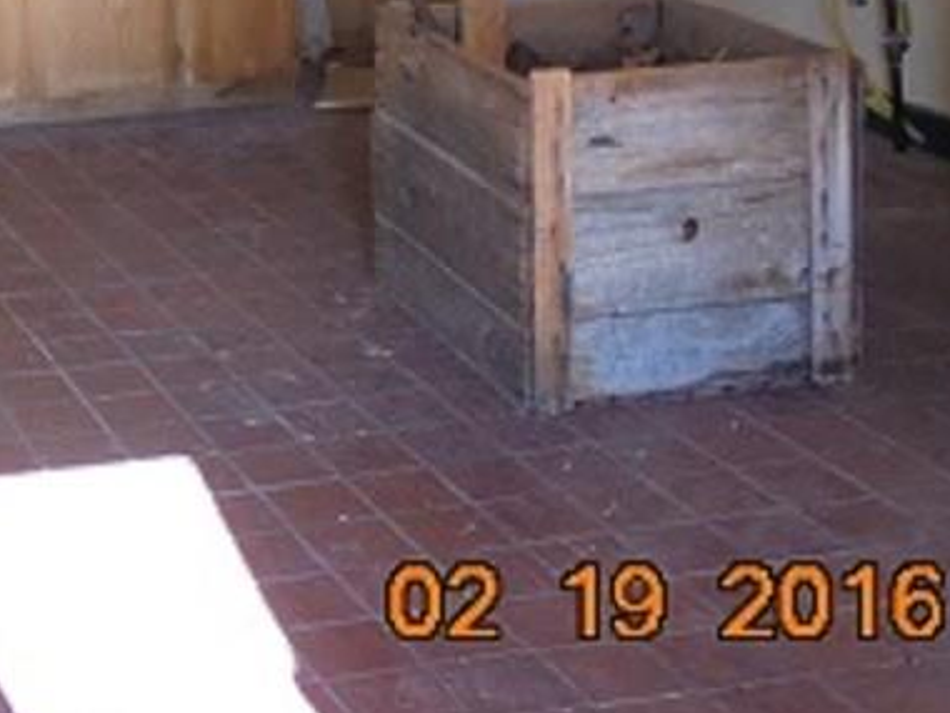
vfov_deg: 19.7
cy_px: -153
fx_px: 1921
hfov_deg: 25.1
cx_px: -185
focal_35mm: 70
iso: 100
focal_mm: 4.6
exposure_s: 1/30
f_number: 3.5
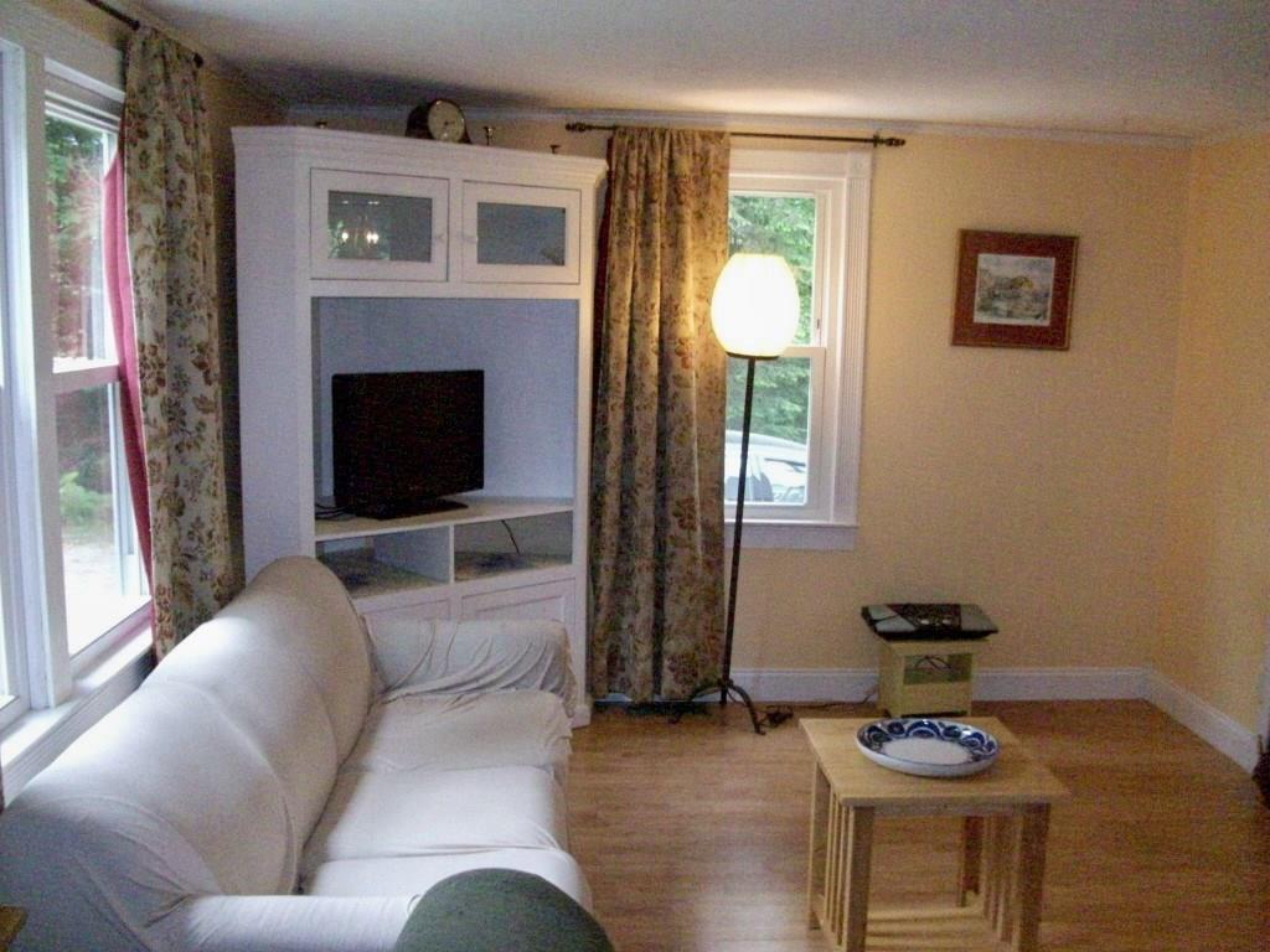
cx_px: 635
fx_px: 1247
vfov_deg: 41.8
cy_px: 476
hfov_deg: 54.0
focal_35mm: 34
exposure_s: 1/128
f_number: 2.8
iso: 800
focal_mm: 5.7
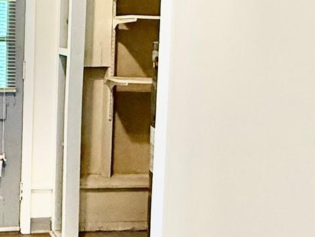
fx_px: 555
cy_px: 62
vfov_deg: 23.8
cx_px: -16
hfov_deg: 29.1
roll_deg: -1.5
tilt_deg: -2.0
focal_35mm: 61
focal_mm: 2.22
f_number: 2.2
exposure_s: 1/60
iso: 400
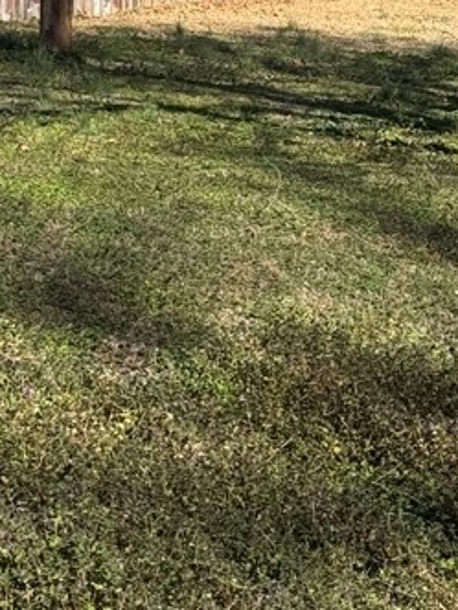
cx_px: -109
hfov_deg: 9.9
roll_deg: -1.0
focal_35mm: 148
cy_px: -35
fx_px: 2611
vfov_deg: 13.1
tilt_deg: -1.1
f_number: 1.78
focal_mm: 6.76
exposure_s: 1/2833
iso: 64
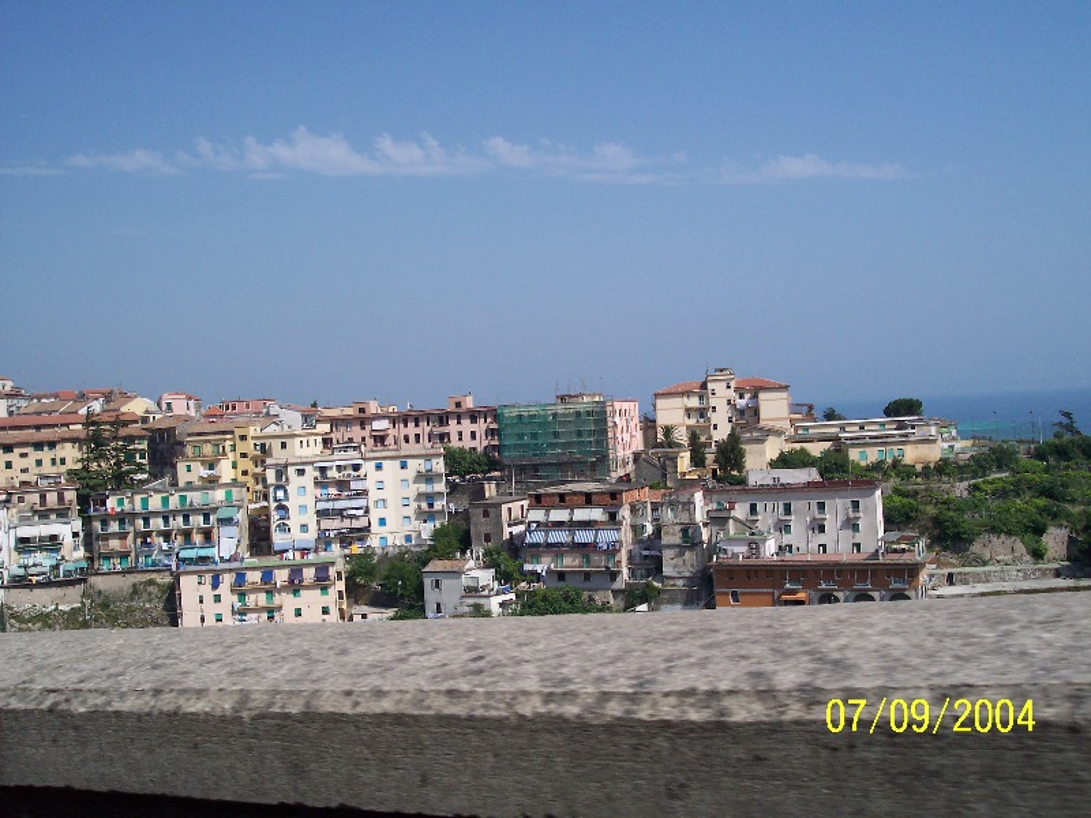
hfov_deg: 49.0
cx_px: 546
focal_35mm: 38
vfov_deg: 37.7
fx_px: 1198
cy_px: 409
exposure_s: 1/1000
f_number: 4.8
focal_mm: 8
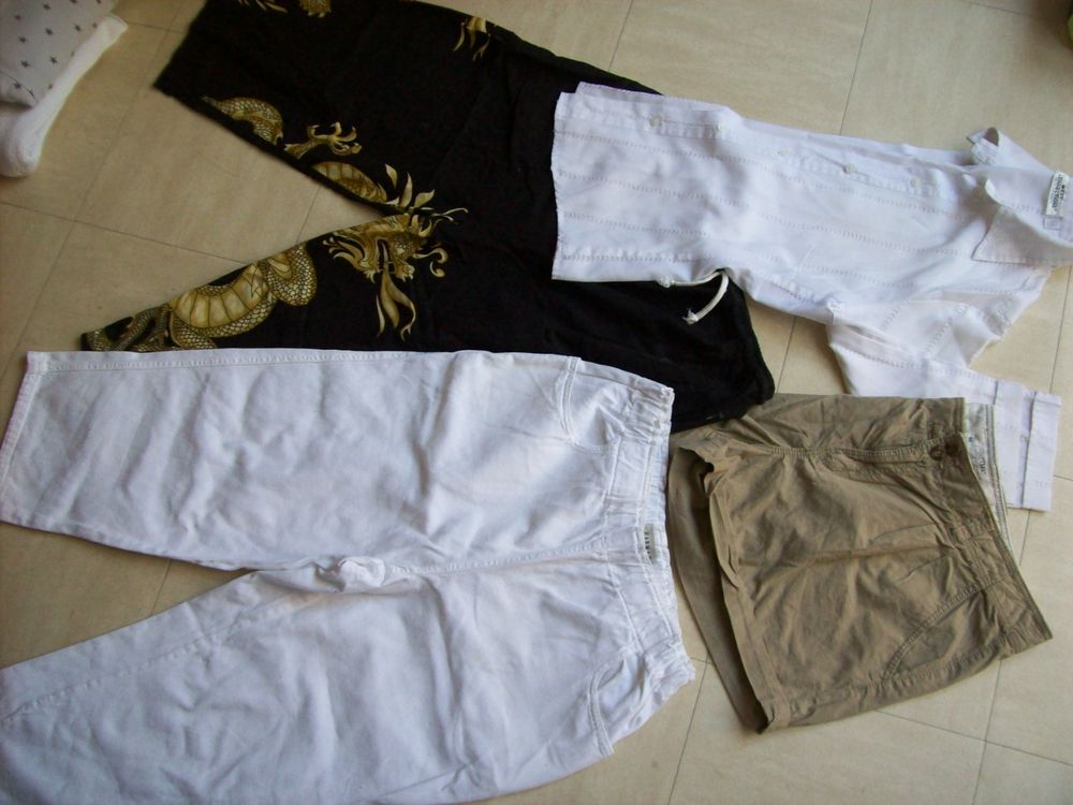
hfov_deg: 51.4
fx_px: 1116
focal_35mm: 36
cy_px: 402
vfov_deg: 39.7
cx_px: 536
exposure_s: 1/64
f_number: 2.7
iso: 143
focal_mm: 6
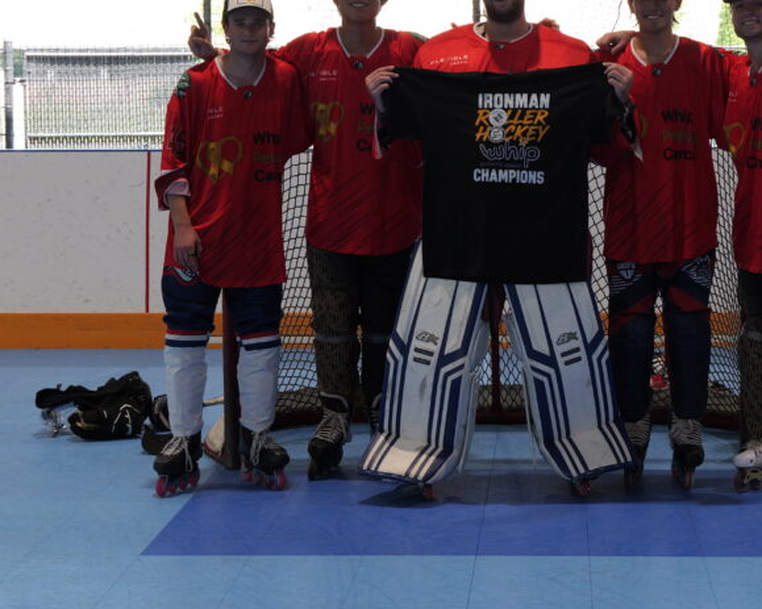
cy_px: 198
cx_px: 507
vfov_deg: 18.4
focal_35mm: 83
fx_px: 1872
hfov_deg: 22.9
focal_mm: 50
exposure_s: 1/200
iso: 2000
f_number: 7.1
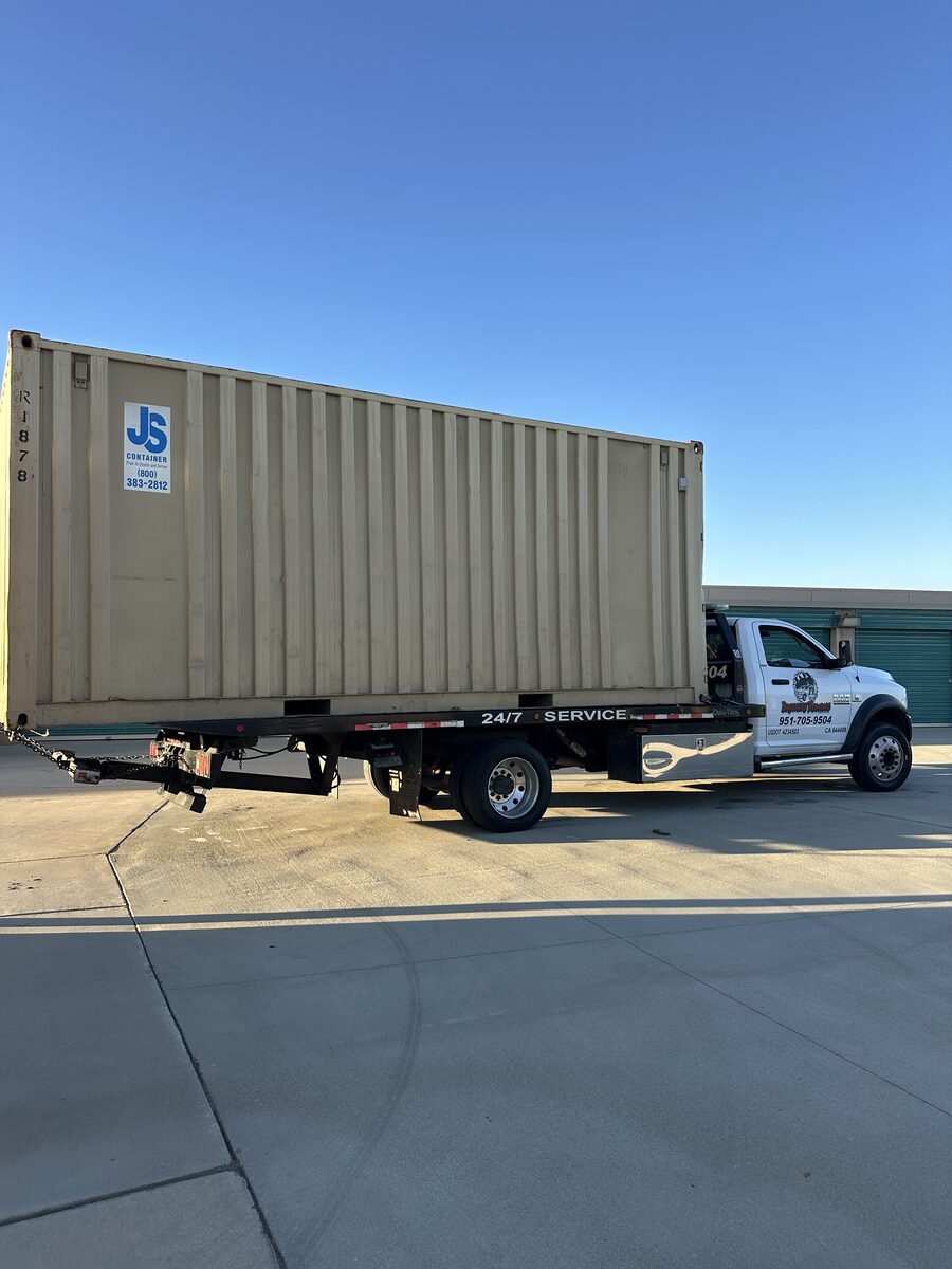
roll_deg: -1.0
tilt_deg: +1.2
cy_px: 634
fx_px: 880
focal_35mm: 24
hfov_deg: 56.8
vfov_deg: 71.6
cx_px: 476
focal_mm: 6.86
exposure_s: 1/1157
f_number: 1.78
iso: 80
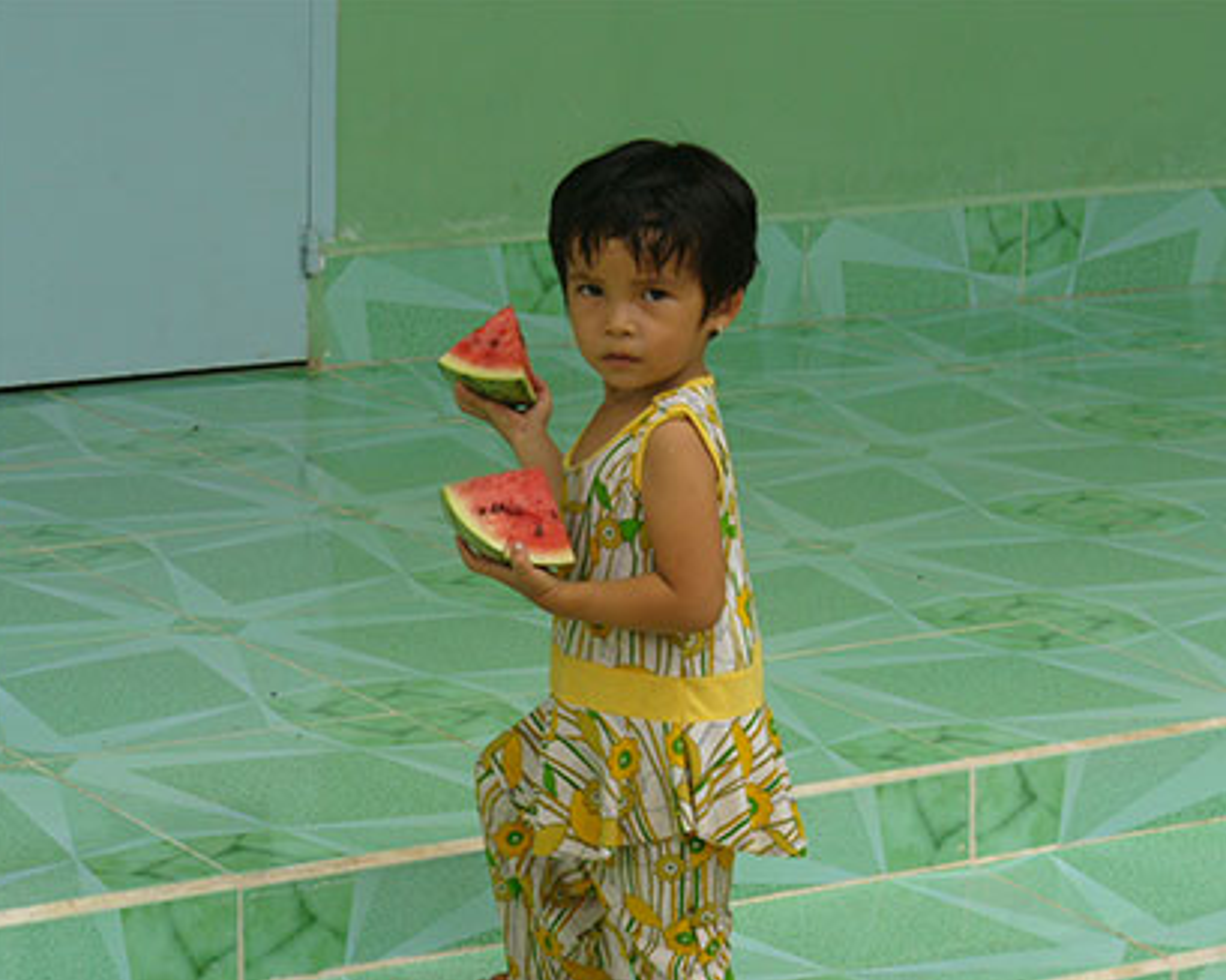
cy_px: 491
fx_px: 4498
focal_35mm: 124
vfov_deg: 12.4
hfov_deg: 15.5
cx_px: 641
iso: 80
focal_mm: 19.4
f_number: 7.4
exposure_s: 1/200
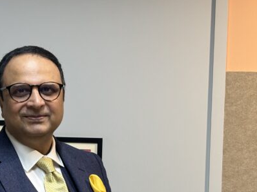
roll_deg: -1.4
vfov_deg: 16.1
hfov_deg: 21.3
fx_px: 675
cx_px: 47
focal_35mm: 91
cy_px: 164
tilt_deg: -0.9
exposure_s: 1/33
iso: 100
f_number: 1.6
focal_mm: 5.96
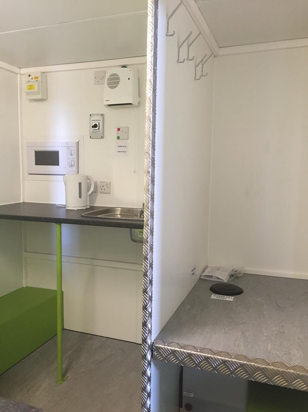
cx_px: 154
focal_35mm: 29
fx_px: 344
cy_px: 206
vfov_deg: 61.7
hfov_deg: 48.2
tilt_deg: -5.2
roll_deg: -0.3
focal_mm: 4.15
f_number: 2.2
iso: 160
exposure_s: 1/33
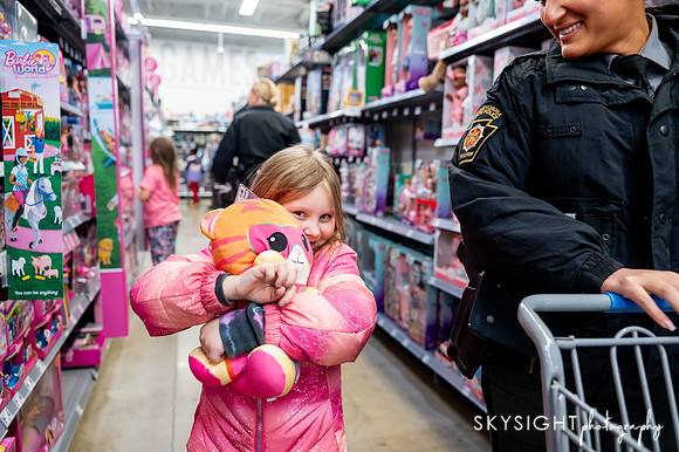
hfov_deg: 65.5
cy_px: 226
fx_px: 528
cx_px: 340
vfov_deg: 46.4
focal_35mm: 28
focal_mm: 28
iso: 3200
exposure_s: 1/320
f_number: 3.2
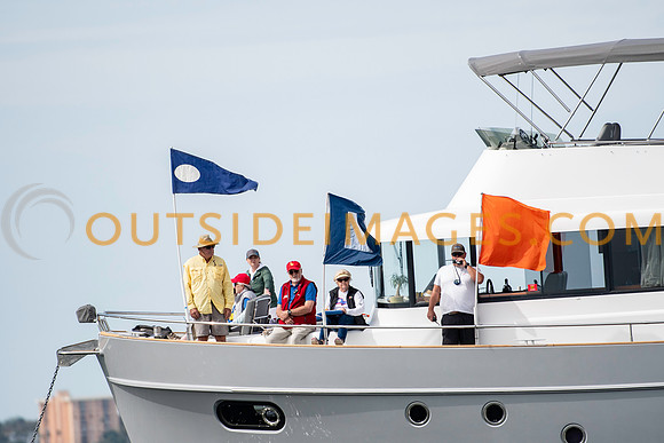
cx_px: 332
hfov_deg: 3.4
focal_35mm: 600
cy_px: 222
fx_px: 11069
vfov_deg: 2.3
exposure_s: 1/2000
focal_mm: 400
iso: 320
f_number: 5
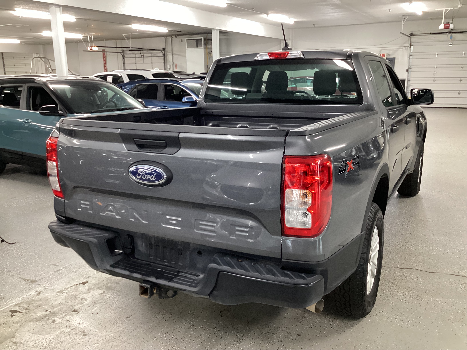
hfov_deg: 58.4
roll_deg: +0.8
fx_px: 418
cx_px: 234
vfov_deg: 45.4
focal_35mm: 31
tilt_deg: -15.8
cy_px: 175
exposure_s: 1/40
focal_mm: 3.3
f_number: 2.4
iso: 320
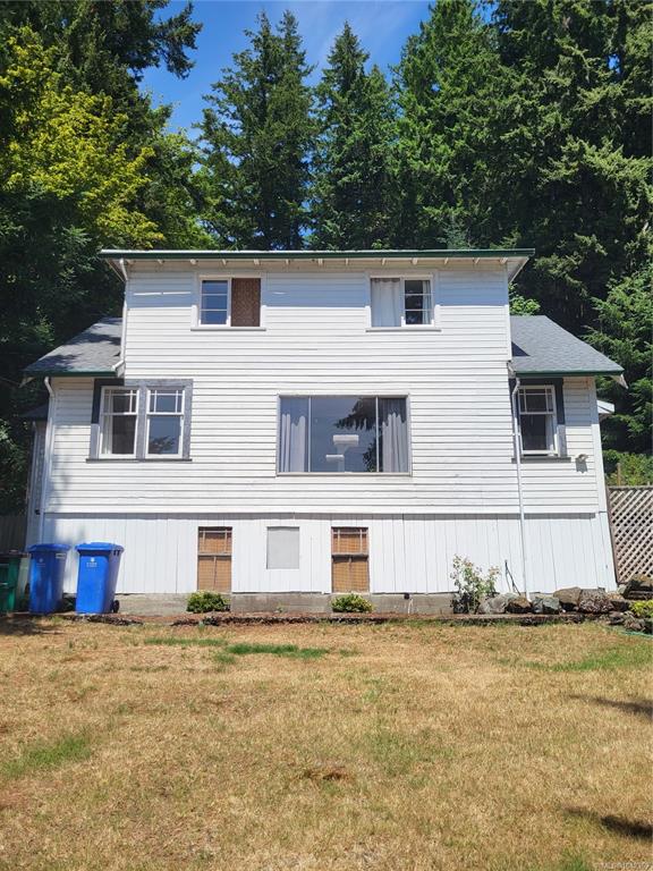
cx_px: 326
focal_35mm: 26
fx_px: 654
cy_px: 436
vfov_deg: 67.3
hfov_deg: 53.1
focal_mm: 5.4
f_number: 1.8
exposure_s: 1/2929
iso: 40
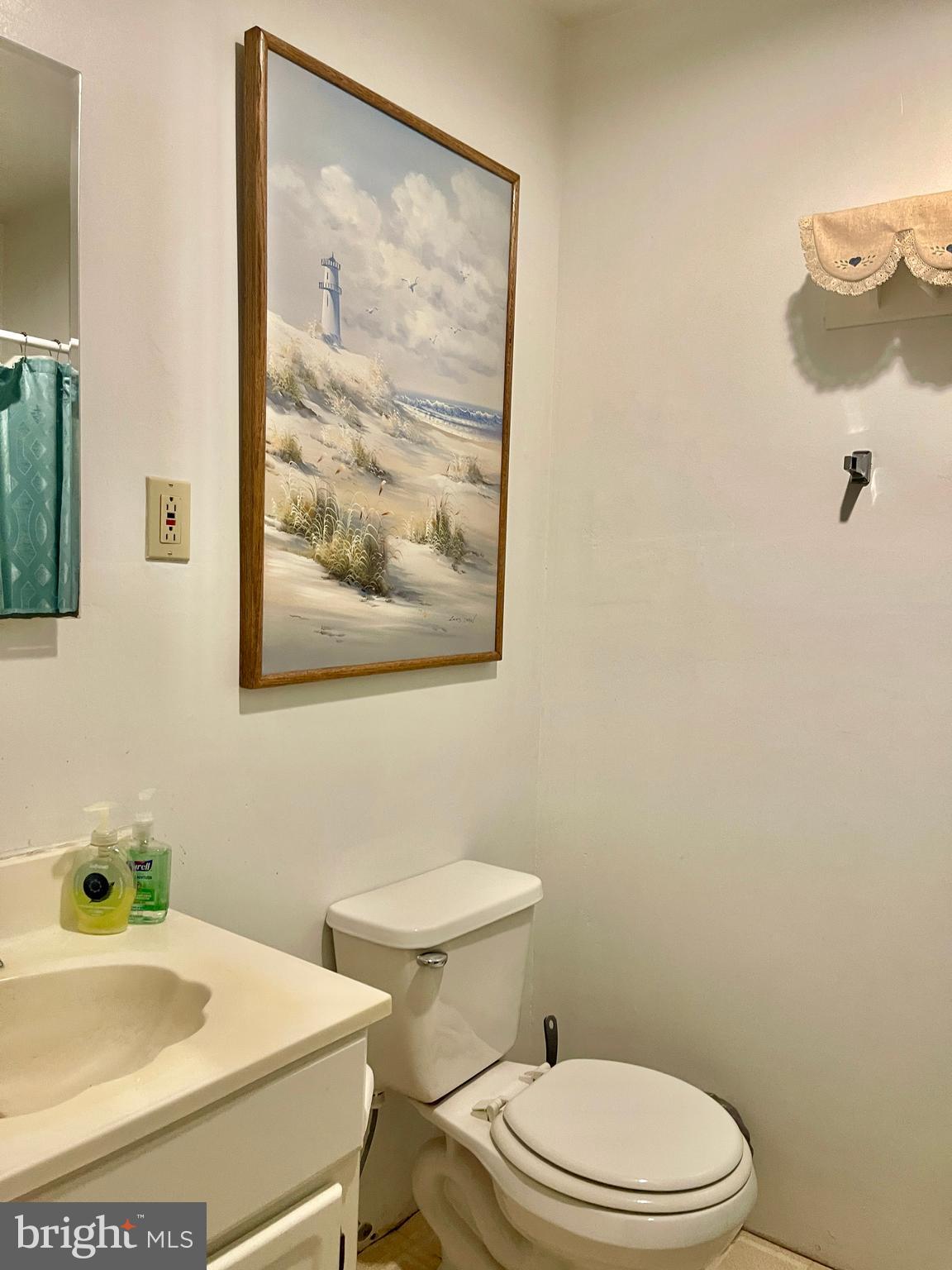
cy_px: 635
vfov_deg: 69.4
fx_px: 917
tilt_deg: -4.9
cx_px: 476
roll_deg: -3.1
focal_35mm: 25
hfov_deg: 54.9
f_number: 1.6
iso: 160
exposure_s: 1/60
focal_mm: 5.1
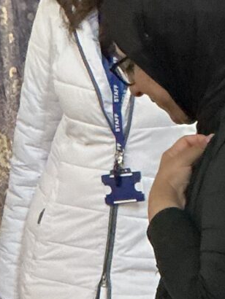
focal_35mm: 181
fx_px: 1567
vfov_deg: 10.0
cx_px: 247
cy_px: 618
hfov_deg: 8.2
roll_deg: +0.6
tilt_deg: -23.5
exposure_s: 1/40
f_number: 1.8
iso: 320
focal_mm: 3
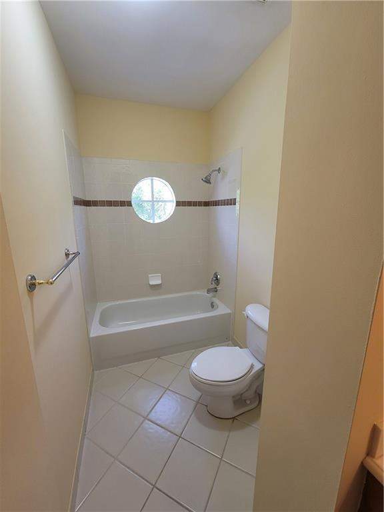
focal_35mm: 13
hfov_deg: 89.9
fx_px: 192
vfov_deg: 106.2
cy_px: 256
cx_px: 192
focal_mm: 2.2
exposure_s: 1/60
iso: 160
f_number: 2.2
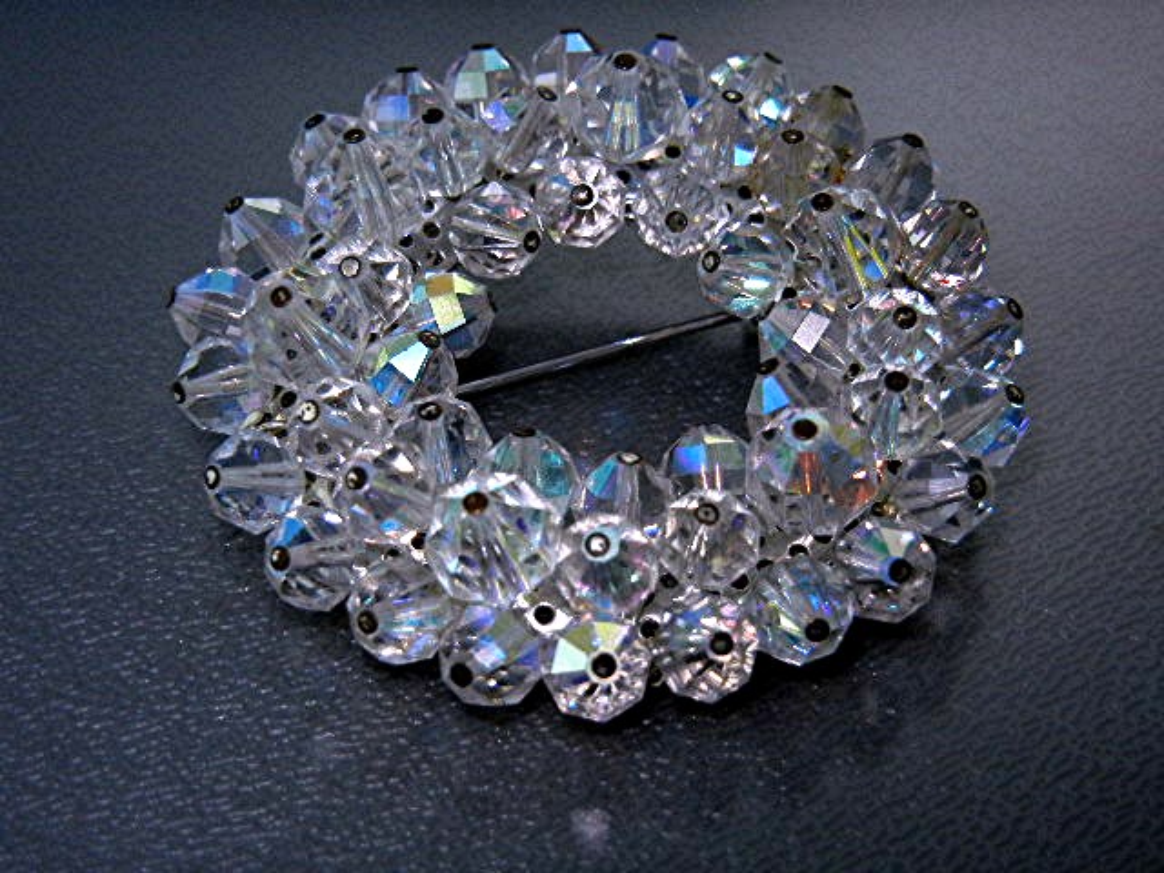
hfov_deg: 32.7
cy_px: 436
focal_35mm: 59
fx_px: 1984
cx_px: 582
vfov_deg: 24.8
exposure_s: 1/30
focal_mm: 10.6
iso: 329
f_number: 8
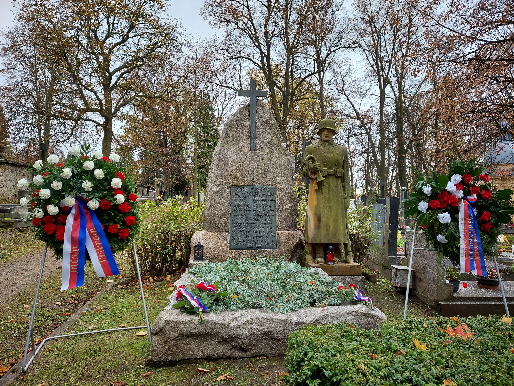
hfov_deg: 71.6
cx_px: 257
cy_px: 193
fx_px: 356
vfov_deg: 56.8
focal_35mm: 24
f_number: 1.8
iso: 40
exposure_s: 1/213
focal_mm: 5.23
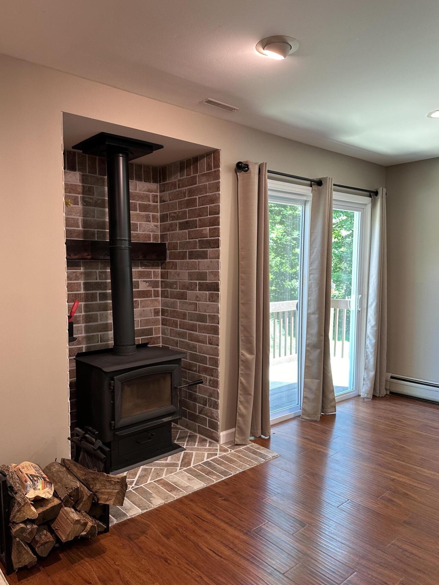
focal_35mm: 26
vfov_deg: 67.3
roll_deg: -0.1
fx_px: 440
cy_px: 307
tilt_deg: -3.9
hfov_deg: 53.0
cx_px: 206
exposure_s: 1/60
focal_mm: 6.86
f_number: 1.78
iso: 125
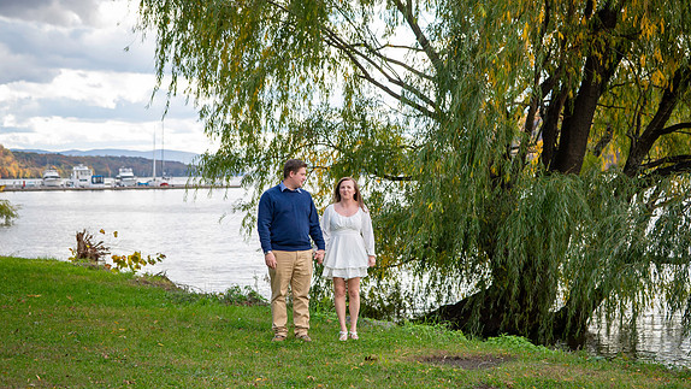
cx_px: 348
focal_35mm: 75
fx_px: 1374
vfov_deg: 16.1
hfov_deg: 28.2
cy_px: 165
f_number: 4.5
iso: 1250
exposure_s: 1/3200
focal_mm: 70
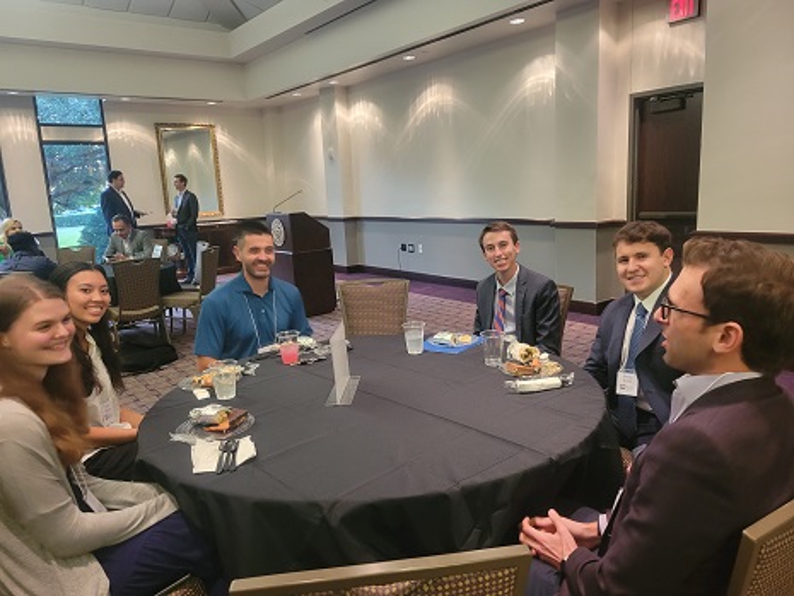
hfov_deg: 67.3
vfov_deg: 53.1
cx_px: 397
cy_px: 298
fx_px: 597
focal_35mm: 26
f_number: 1.8
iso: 500
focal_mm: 5.4
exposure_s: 1/40
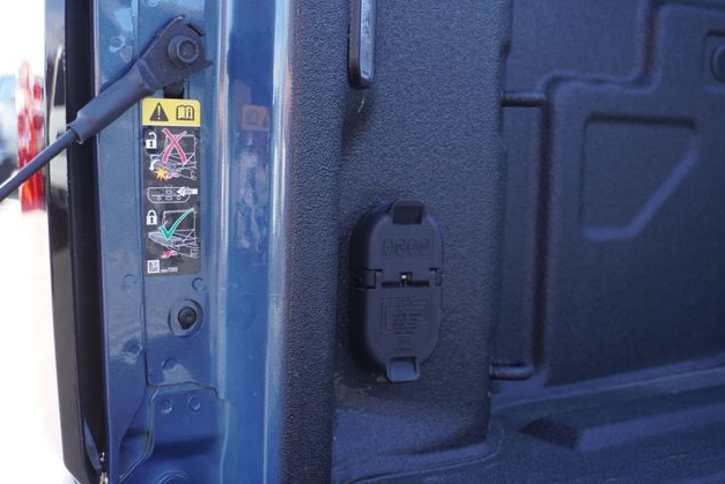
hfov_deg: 39.2
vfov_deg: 26.8
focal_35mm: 51
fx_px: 1018
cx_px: 357
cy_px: 238
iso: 400
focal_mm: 33
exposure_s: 1/160
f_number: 5
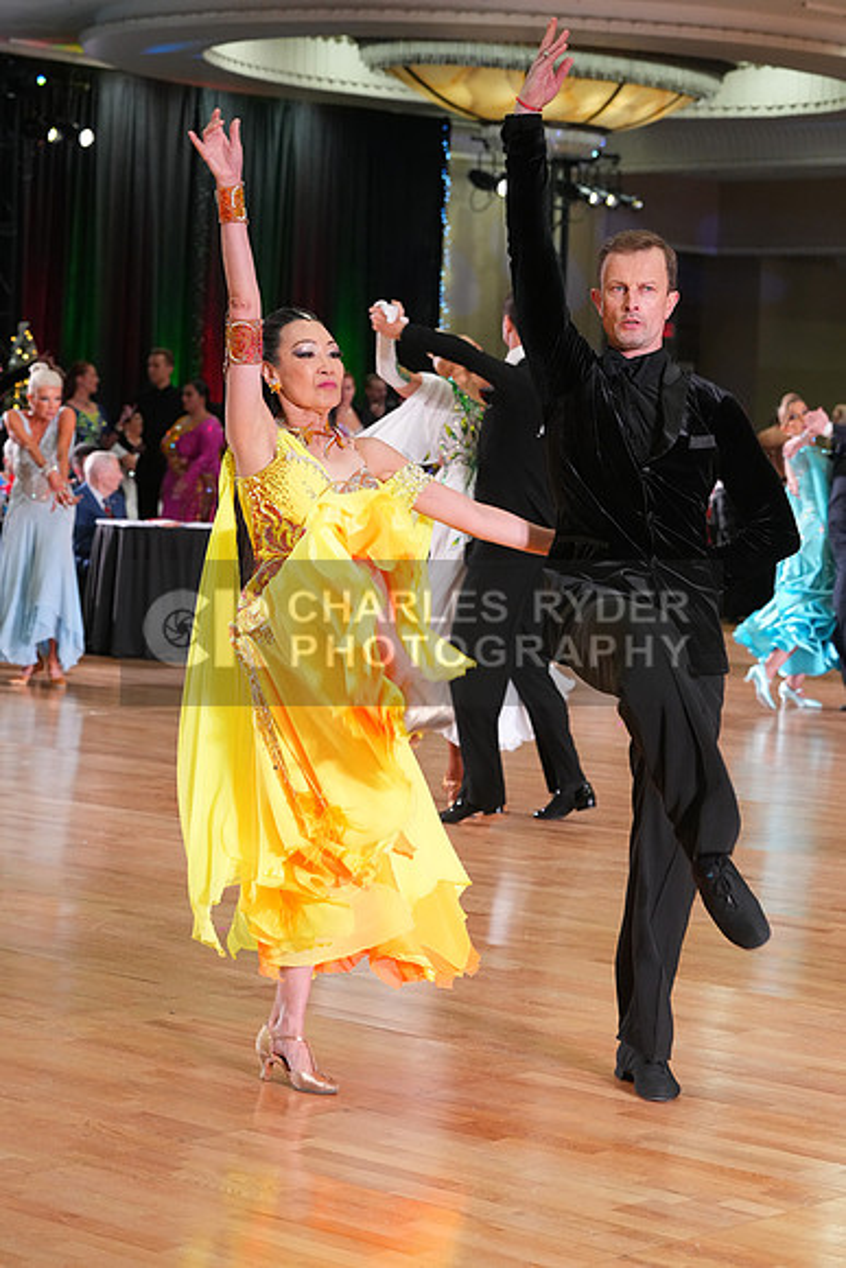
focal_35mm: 86
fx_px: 3029
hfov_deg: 15.9
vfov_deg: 23.6
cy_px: 634
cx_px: 423
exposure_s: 1/200
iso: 3200
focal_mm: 86
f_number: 5.6
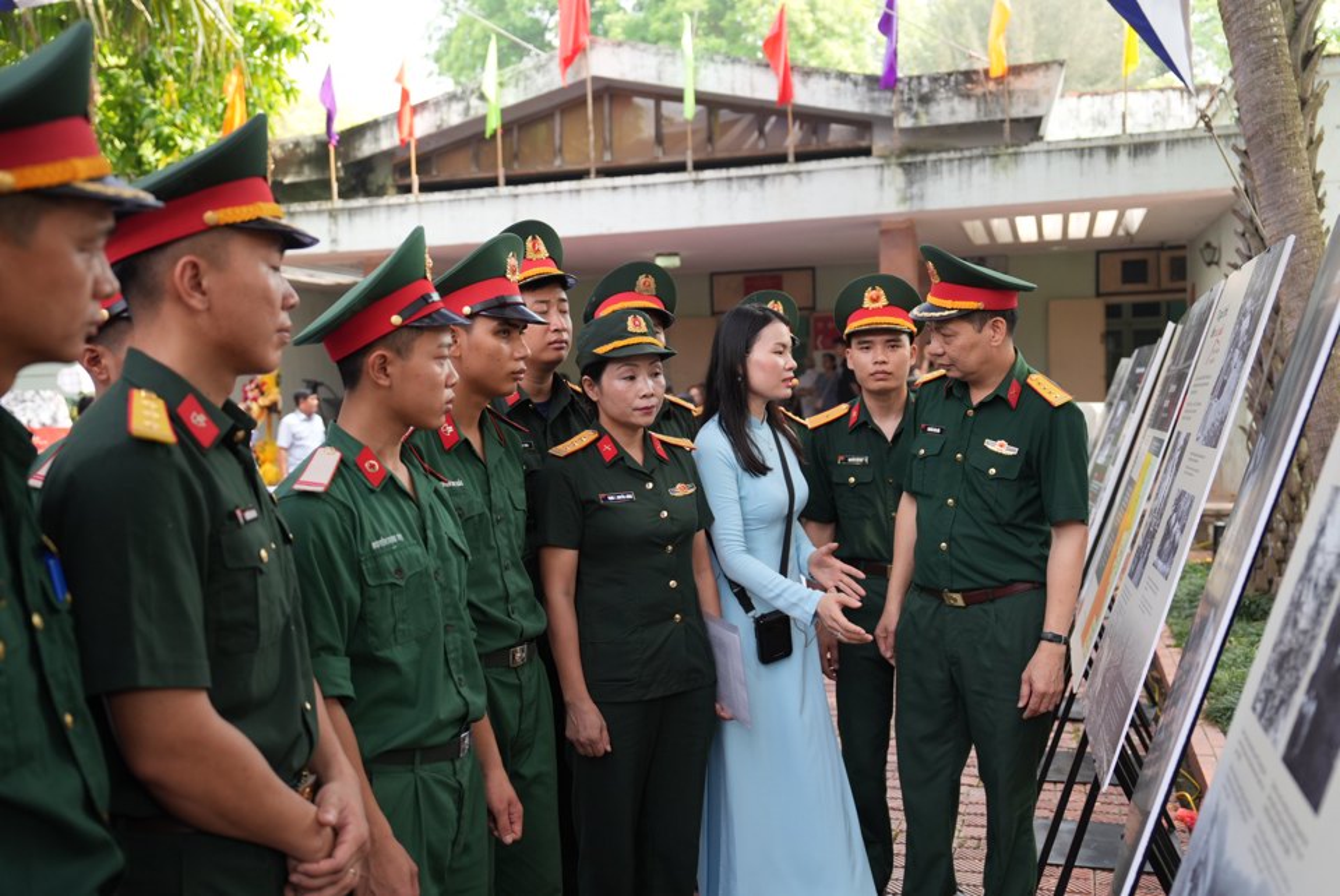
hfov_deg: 57.2
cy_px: 448
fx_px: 1229
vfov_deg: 40.0
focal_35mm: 33
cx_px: 670
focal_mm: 33
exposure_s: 1/640
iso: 500
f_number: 2.8
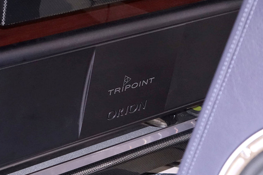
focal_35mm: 118
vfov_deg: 11.6
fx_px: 862
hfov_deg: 17.4
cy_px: 98
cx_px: 126
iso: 1600
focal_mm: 28.02
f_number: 4
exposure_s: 1/60
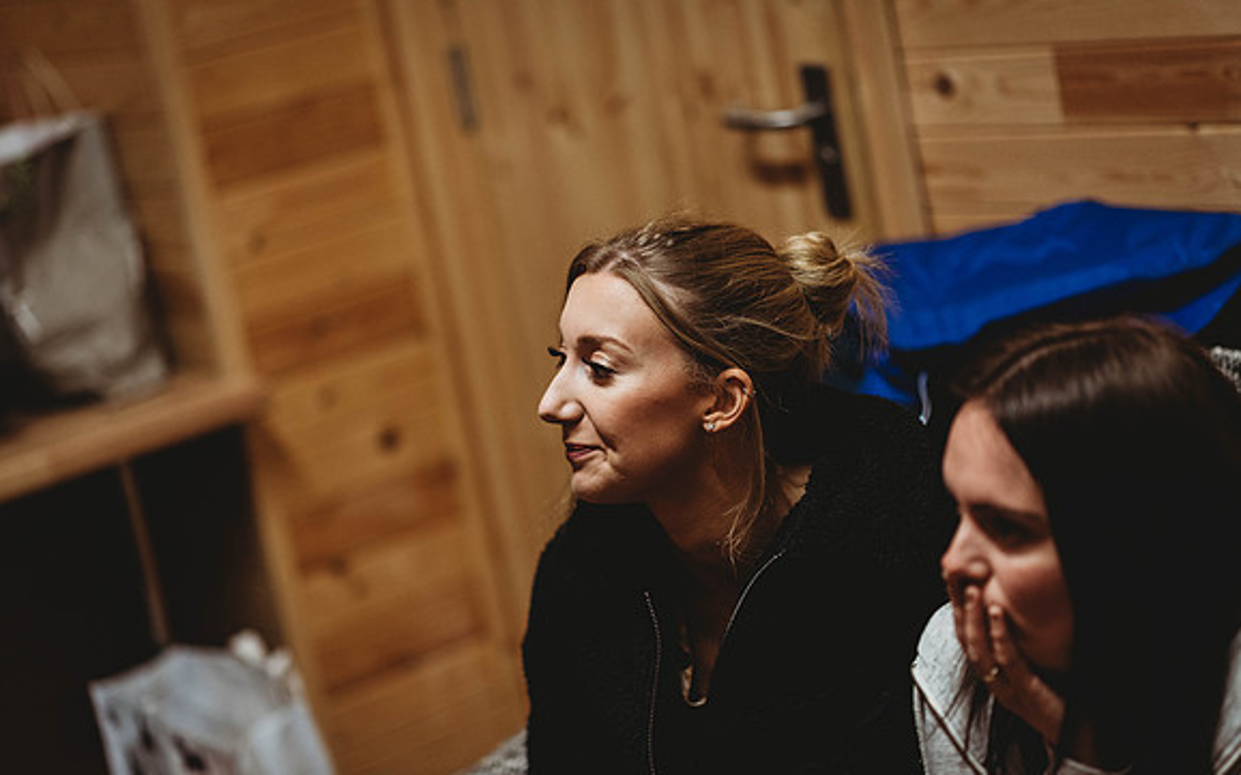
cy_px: 383
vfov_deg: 15.0
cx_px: 620
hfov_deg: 23.8
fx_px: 2942
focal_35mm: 87
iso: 1400
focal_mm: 85
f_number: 1.8
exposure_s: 1/200
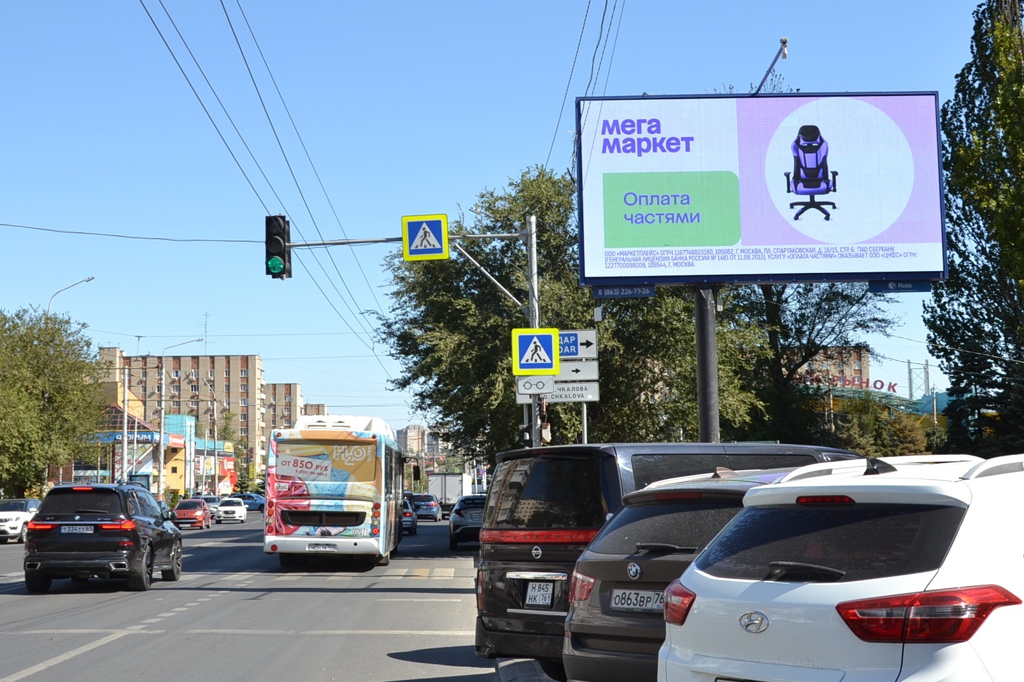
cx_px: 503
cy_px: 298
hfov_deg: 37.1
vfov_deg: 25.2
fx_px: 1528
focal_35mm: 54
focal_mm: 25
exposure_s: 1/200
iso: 100
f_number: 5.6
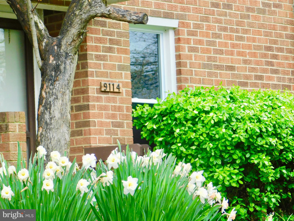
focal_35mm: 170
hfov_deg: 11.6
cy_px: 110
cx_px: 147
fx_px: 1444
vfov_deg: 8.7
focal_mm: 30.1
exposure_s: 1/60
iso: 125
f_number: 5.3
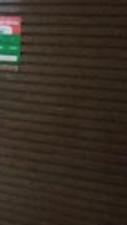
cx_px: 66
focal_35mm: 70
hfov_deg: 17.3
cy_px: 71
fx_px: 418
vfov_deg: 29.9
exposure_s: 1/10
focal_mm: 1.65
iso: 1250
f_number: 2.2
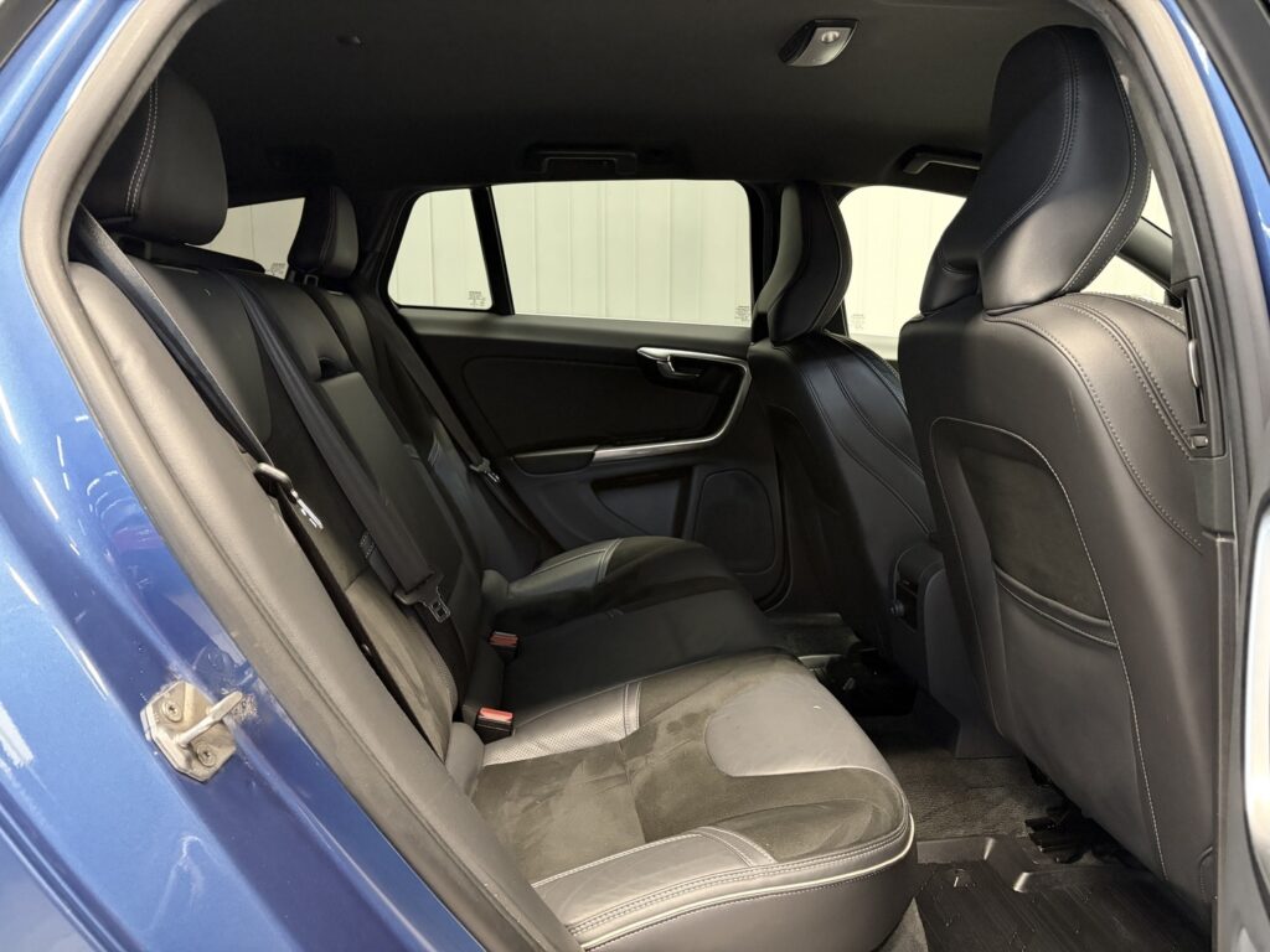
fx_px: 954
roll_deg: +0.0
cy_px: 476
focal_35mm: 26
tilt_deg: -9.9
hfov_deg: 67.3
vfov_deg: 53.1
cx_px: 635
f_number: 1.6
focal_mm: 5.96
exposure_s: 1/33
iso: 500
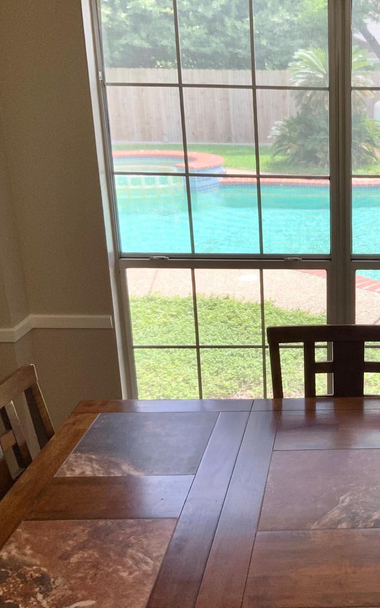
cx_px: 386
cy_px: 298
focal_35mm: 42
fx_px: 696
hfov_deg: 28.5
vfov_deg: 47.2
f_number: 1.8
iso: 32
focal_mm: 3
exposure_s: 1/120
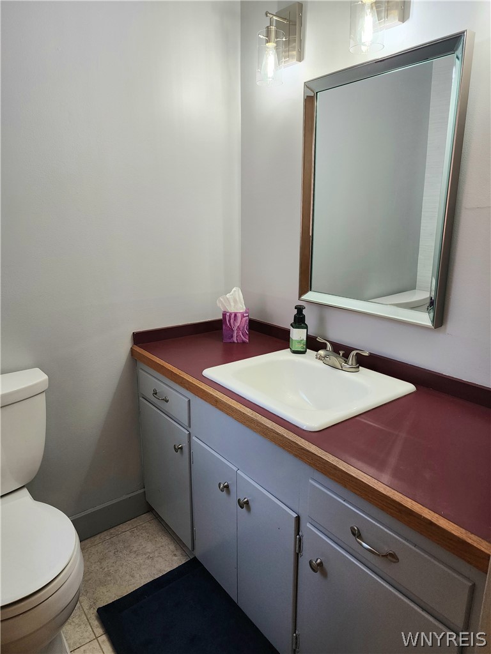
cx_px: 246
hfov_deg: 58.9
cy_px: 327
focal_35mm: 23
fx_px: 435
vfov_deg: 73.9
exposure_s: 1/120
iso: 125
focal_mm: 6.4
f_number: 1.8
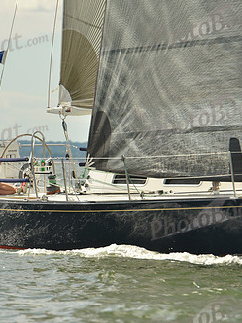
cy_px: 179
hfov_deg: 4.4
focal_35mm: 336
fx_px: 3132
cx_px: 99
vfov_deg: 5.9
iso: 200
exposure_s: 1/1000
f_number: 7.1
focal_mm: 200
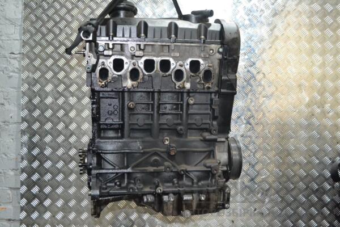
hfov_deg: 49.6
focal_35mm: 39
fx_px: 368
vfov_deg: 34.2
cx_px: 170
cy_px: 114
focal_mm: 26
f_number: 4.2
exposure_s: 1/60
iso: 3200
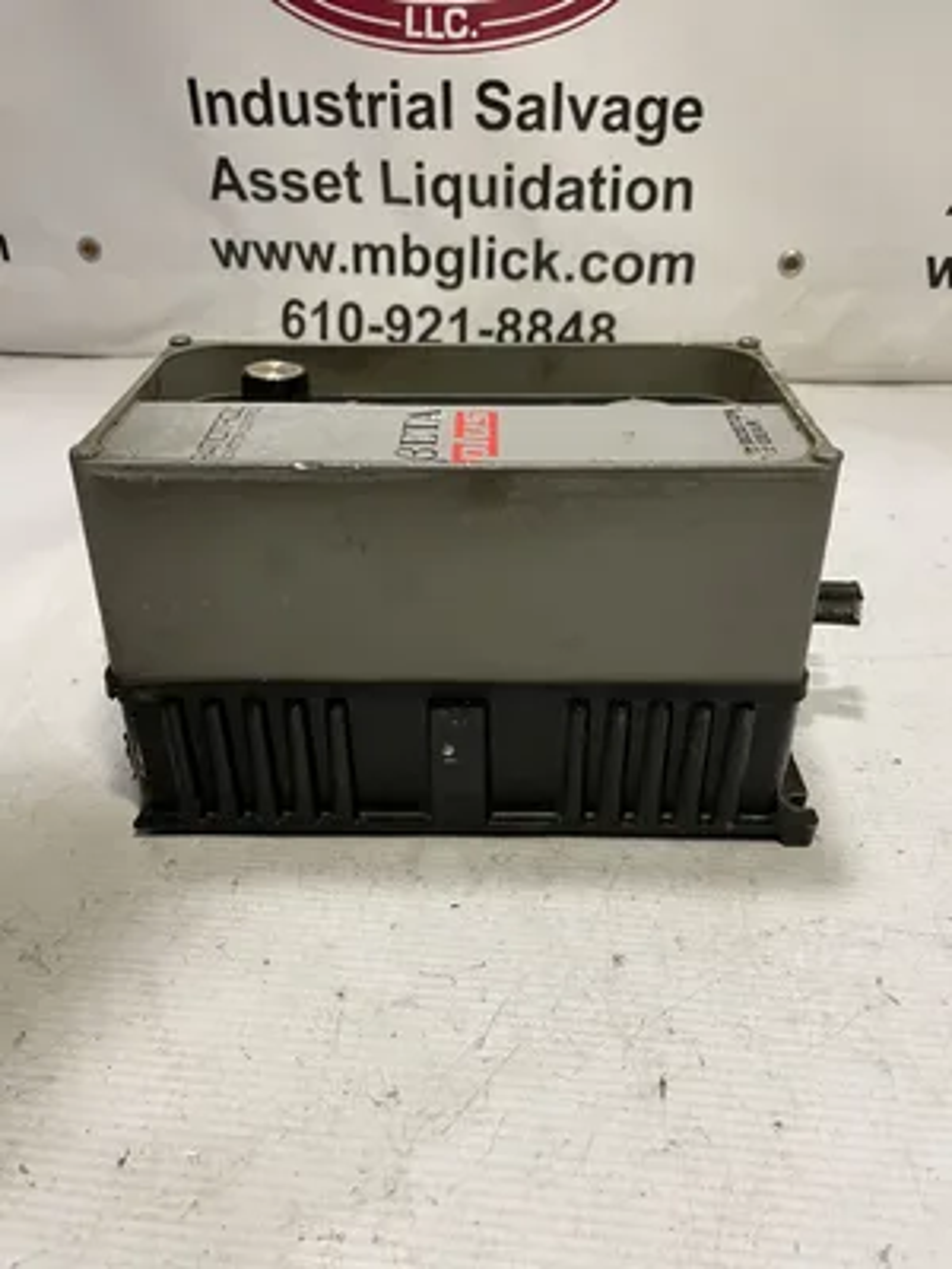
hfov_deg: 53.1
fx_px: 953
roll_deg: +0.1
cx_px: 476
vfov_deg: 67.3
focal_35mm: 26
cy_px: 634
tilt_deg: -34.8
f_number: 1.6
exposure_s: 1/60
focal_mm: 4.2
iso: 125
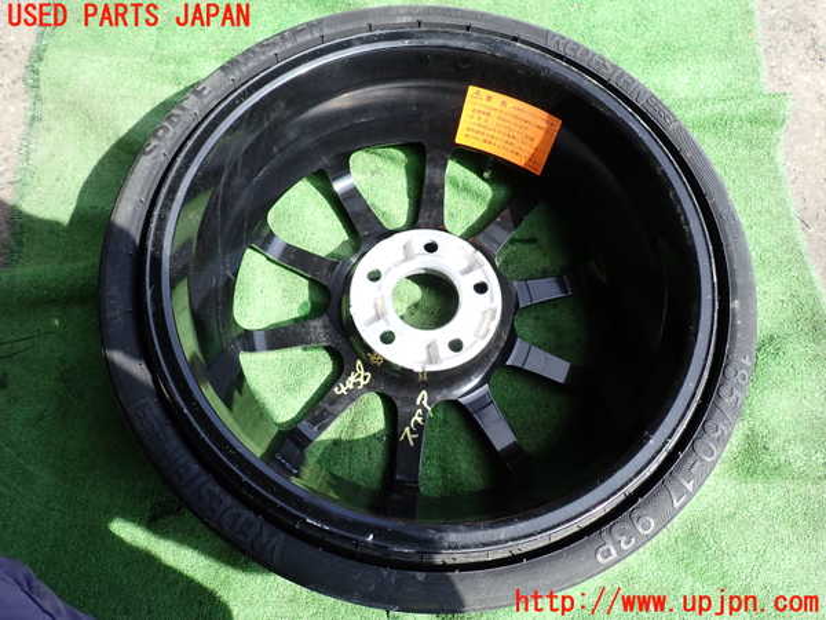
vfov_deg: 54.9
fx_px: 597
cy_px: 310
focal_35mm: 25
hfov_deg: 69.4
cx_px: 413
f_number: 2.8
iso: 100
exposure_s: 1/400
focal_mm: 4.5
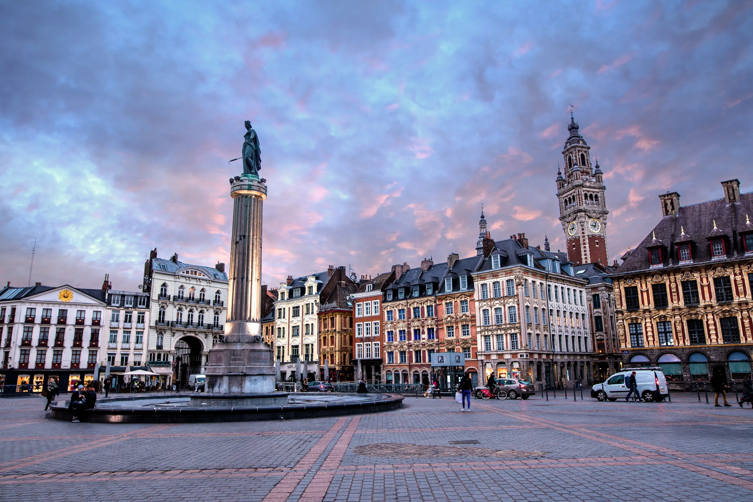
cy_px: 251
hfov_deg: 73.7
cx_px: 376
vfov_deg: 53.2
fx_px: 502
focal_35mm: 24
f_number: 5.6
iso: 250
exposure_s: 1/50
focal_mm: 24
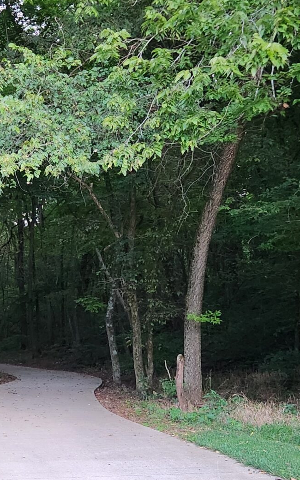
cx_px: 18
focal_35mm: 60
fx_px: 785
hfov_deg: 21.1
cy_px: 298
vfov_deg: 33.8
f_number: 1.8
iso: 640
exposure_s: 1/60
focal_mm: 5.4
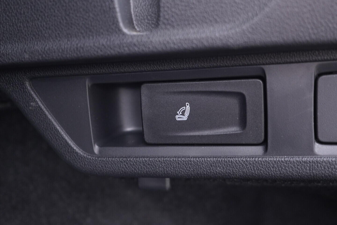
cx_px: 168
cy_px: 112
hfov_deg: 53.1
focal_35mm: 36
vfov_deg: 36.9
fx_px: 337
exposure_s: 1/40
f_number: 2.8
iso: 1250
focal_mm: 24
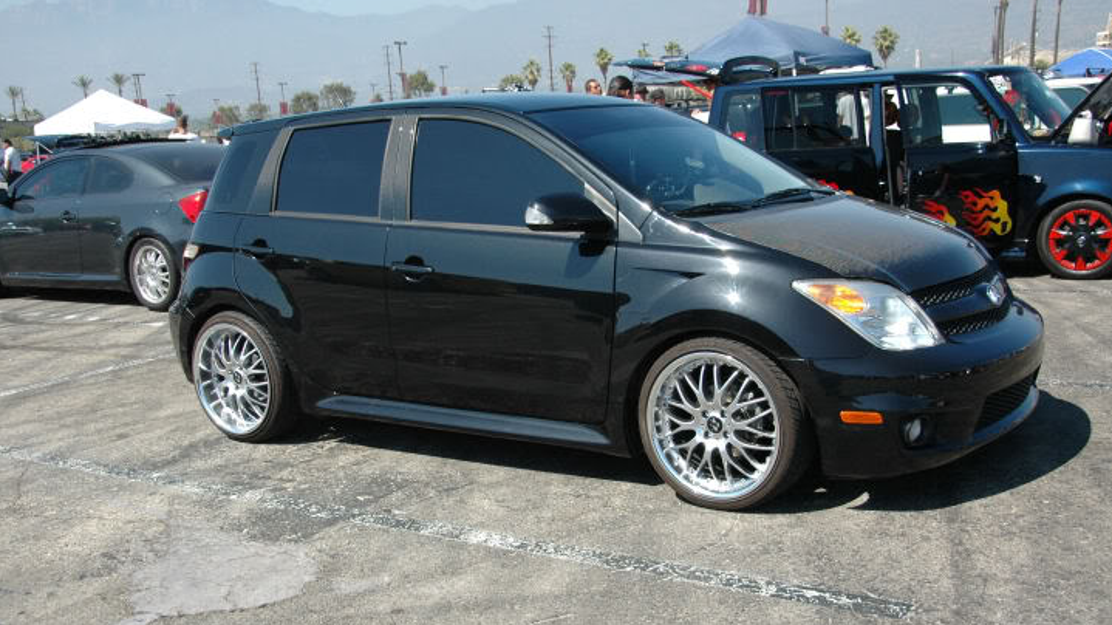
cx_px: 555
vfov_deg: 28.9
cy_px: 359
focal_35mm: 41
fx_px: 1209
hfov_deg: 49.4
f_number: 4.5
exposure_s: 1/1250
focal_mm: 26
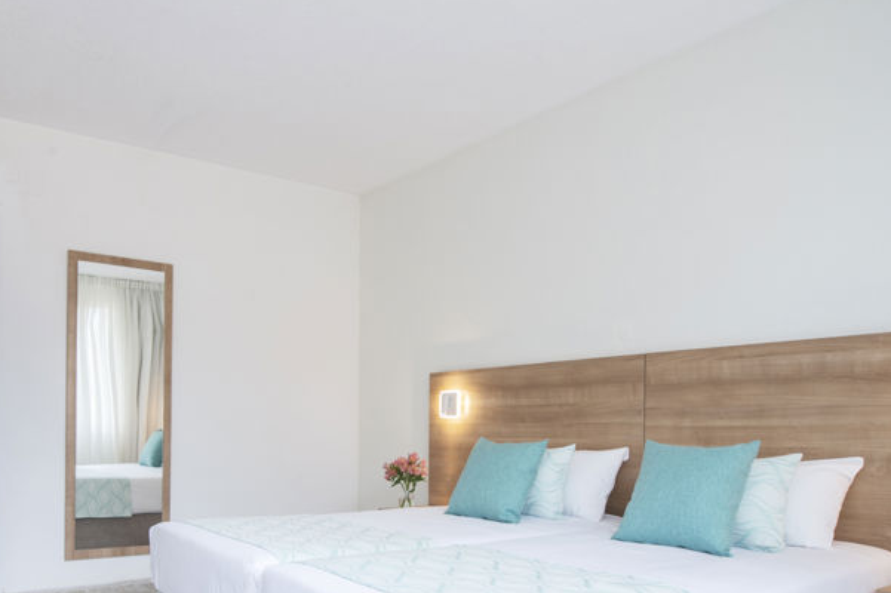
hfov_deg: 62.5
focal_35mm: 29
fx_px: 717
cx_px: 314
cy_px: 428
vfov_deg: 43.8
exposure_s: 1/8
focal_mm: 17
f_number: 11
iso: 100
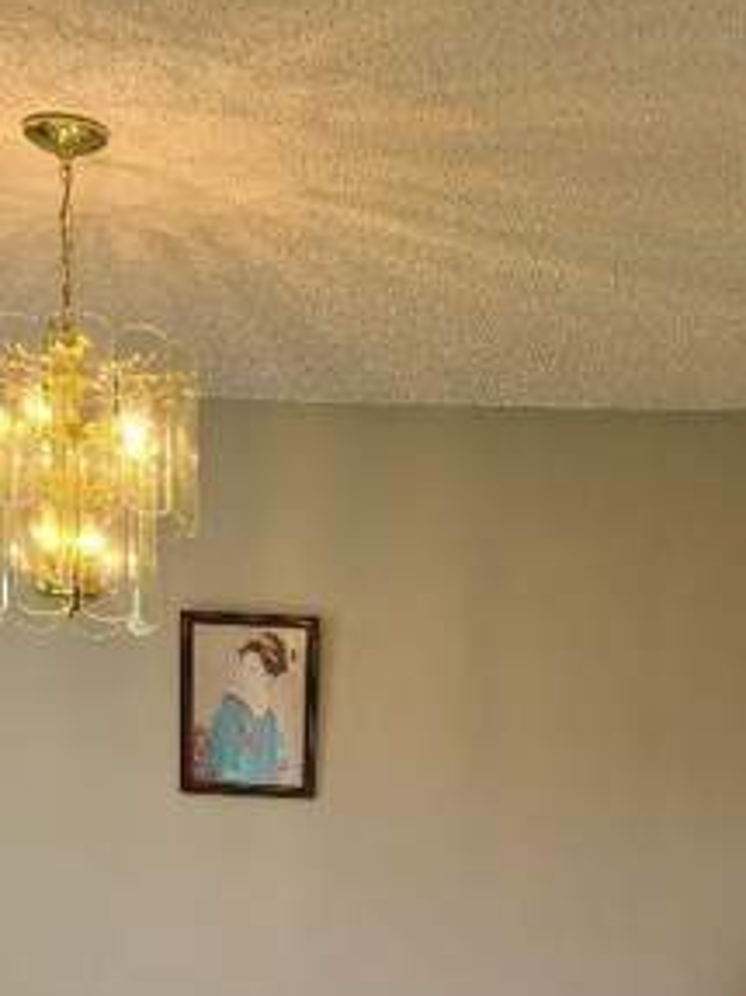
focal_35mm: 58
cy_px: 1091
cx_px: 444
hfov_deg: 25.2
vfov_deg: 29.9
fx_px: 1668
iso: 40
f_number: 1.8
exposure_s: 1/137
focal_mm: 5.4
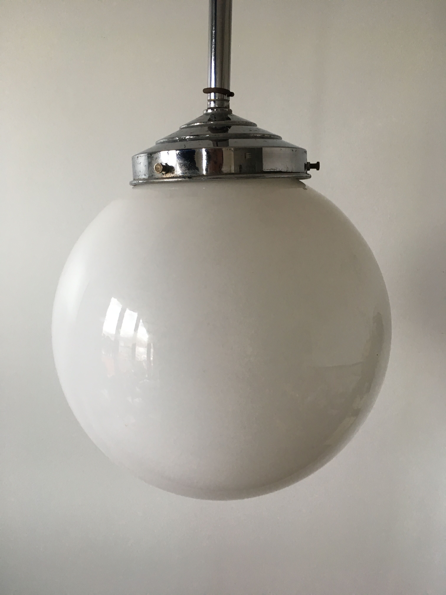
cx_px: 223
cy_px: 298
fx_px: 498
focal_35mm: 29
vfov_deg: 61.7
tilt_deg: -14.5
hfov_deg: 48.2
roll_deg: +0.3
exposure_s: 1/33
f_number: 2.2
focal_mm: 4.15
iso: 50
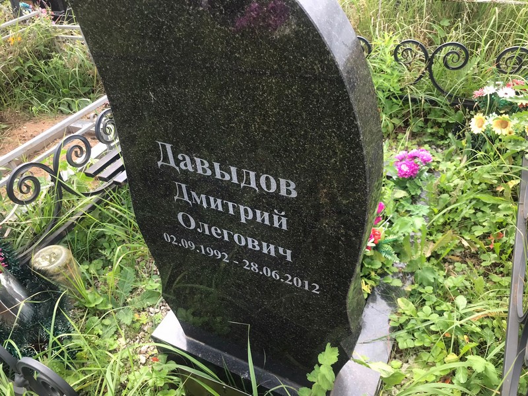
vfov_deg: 49.7
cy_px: 198
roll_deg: +6.7
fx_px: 427
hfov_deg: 63.4
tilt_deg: -37.1
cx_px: 264
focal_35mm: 28
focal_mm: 3.99
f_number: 1.8
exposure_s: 1/377
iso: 20
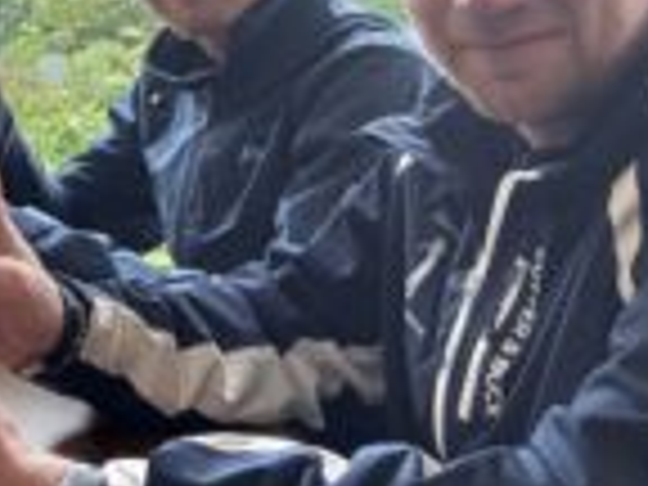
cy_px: -180
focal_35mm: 64
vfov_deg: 20.5
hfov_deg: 26.0
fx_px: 1198
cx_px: -189
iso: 64
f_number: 1.9
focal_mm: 2.69
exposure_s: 1/100
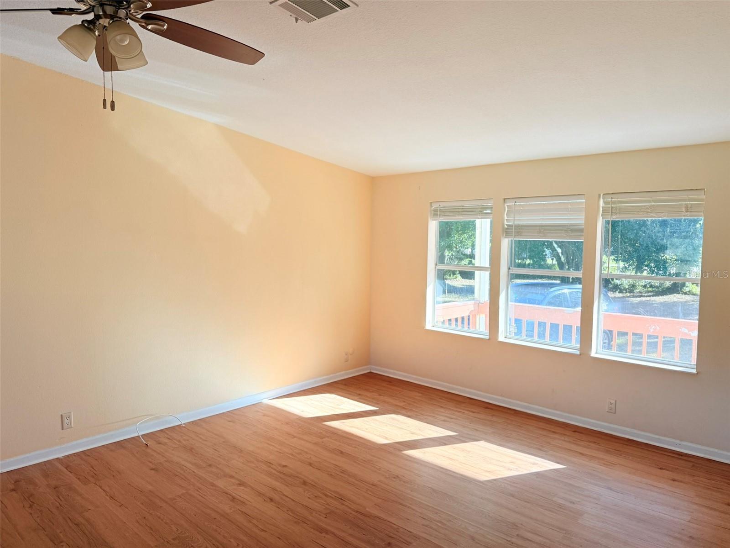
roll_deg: -0.5
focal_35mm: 24
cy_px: 274
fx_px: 506
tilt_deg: -3.3
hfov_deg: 71.6
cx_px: 365
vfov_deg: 56.8
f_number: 1.78
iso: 100
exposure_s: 1/535
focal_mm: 6.76
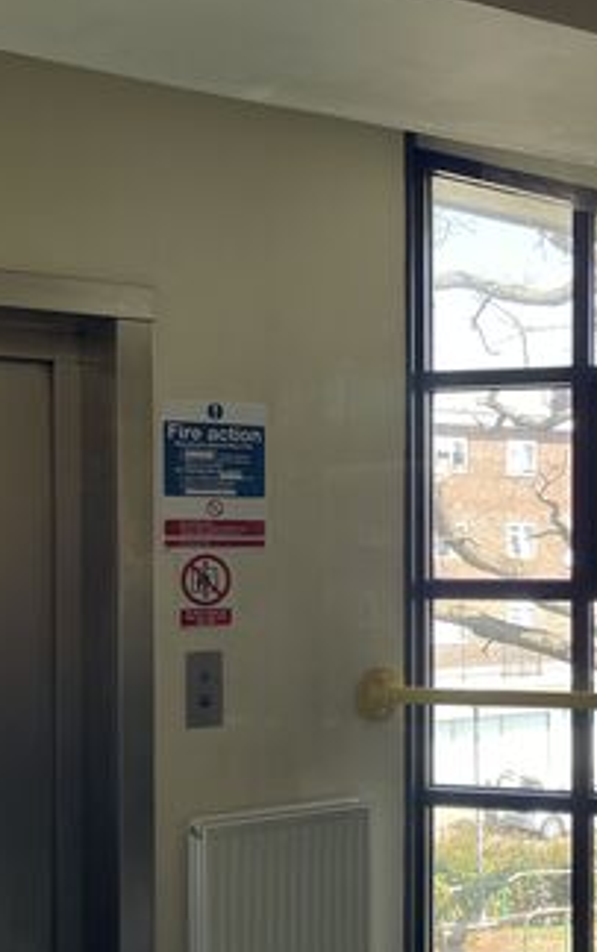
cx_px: 441
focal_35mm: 51
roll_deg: +0.5
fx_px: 1325
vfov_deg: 39.3
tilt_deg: -0.6
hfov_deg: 25.1
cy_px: 594
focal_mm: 4.2
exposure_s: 1/128
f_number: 1.6
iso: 32
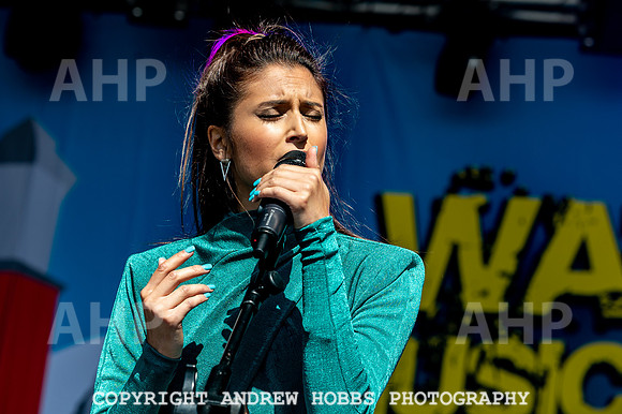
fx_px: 2767
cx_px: 271
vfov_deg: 8.6
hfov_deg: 12.8
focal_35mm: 160
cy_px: 174
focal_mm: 116
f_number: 5.6
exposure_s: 1/640
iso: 140
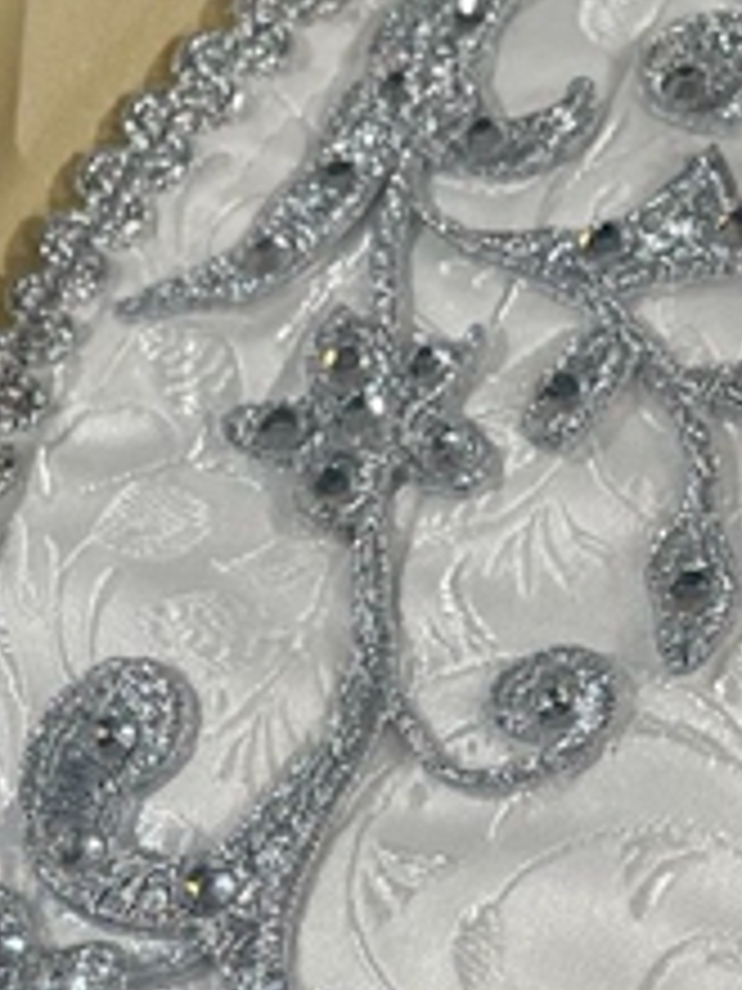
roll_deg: +10.9
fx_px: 3601
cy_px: 979
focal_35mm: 126
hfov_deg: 11.6
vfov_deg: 15.4
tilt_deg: -42.7
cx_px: -67
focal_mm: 4.2
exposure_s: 1/707
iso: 32
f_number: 1.6
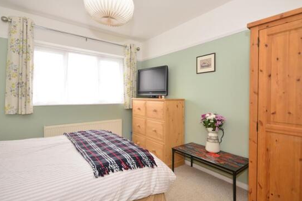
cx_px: 147
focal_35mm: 18
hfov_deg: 90.0
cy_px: 94
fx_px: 151
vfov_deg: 67.2
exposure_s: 1/20
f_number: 5.6
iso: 400
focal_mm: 10
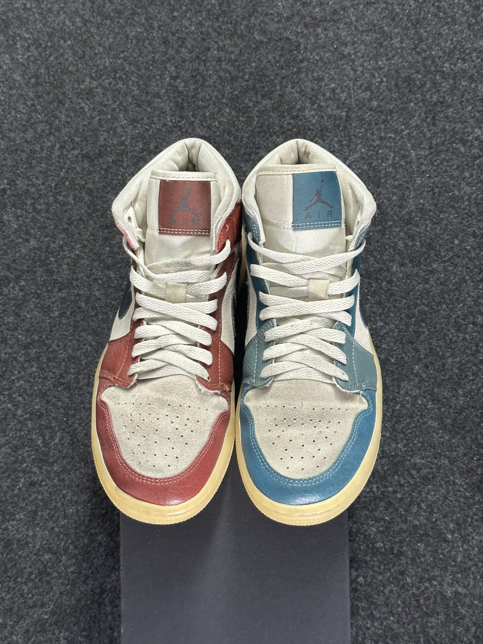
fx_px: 893
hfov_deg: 30.3
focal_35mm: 48
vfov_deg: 39.7
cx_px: 242
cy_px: 322
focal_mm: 6.86
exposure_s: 1/50
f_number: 1.78
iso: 250
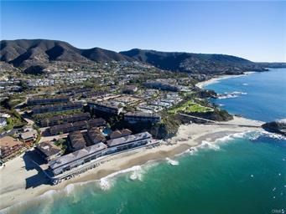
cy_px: 107
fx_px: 165
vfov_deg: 66.0
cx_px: 143
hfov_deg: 81.7
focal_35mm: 20
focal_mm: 3.61
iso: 100
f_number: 2.8
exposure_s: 1/1050
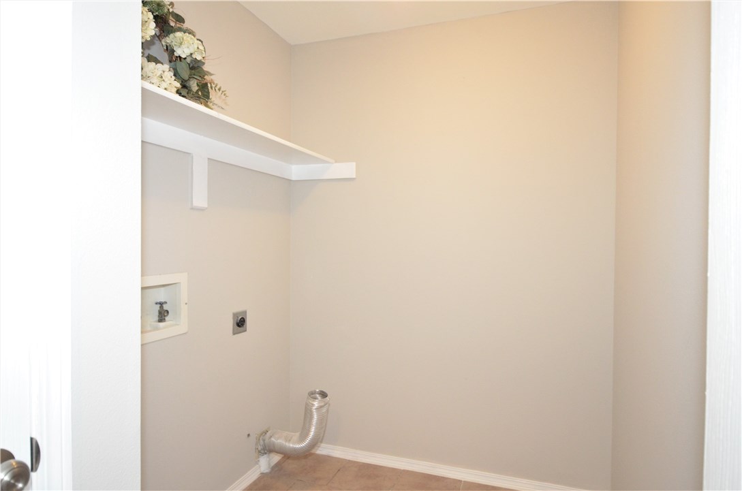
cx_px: 371
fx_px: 432
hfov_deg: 81.3
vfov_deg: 59.3
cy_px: 246
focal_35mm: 21
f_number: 4
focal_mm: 14
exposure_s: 1/60
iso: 2200
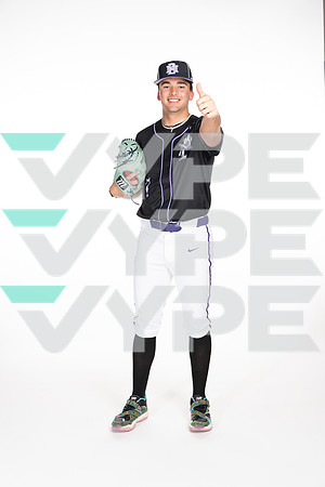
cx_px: 162
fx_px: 677
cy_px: 244
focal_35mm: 50
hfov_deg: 27.0
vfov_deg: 39.6
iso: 250
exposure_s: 1/250
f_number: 5.6
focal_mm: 50
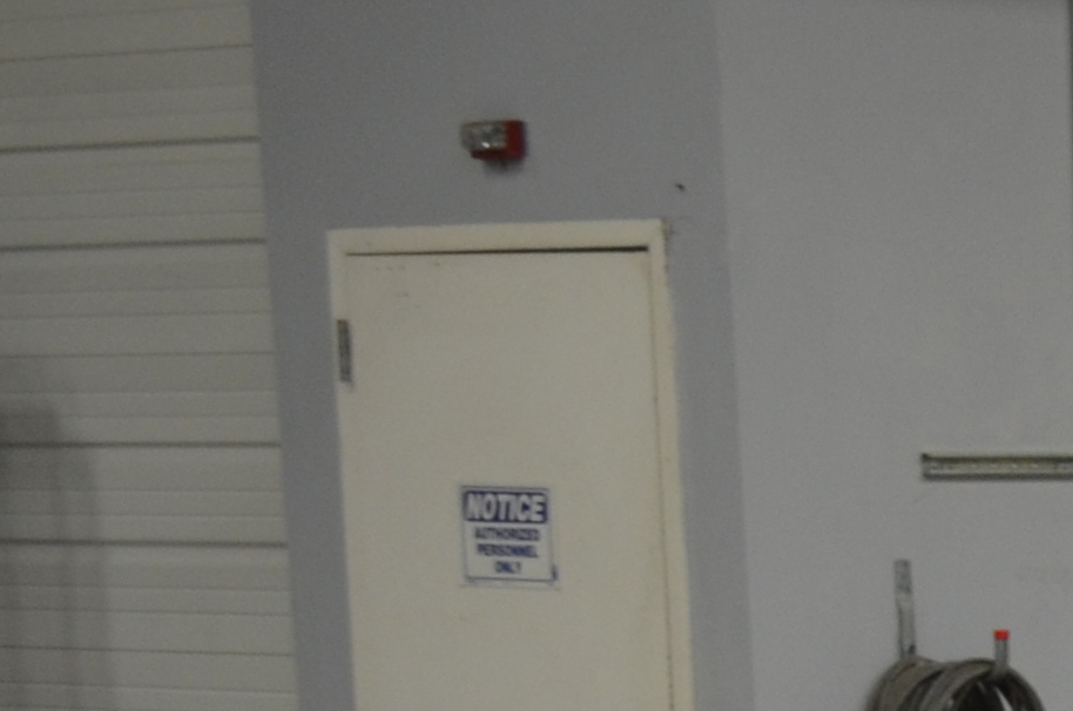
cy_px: 1532
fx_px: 5772
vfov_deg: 6.8
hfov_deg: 9.2
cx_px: 2862
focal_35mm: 194
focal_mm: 24
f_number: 5
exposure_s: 1/100
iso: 400
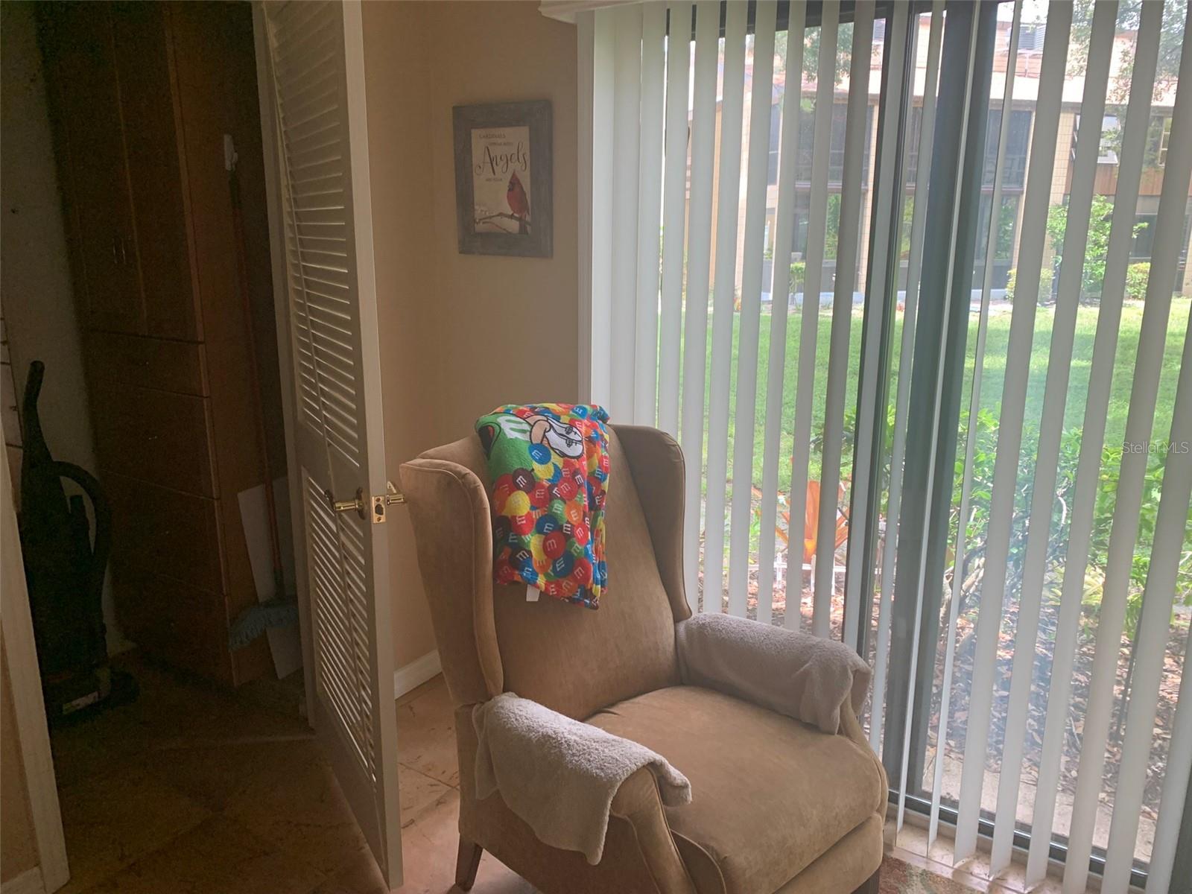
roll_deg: +0.8
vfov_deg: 53.1
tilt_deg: -17.1
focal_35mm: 26
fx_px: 895
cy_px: 447
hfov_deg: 67.3
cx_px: 596
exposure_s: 1/121
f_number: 1.8
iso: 80
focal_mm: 4.25
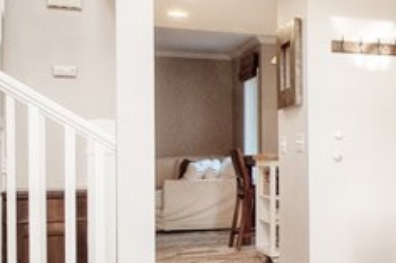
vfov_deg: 20.9
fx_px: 714
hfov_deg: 23.6
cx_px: 619
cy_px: 129
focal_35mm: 65
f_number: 8
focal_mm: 10
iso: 160
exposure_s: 1/15
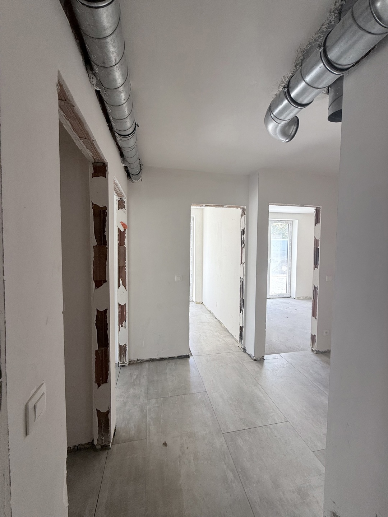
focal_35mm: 14
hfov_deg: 85.7
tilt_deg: -2.4
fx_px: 209
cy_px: 258
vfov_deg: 102.1
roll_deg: -1.1
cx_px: 194
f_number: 2.2
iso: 64
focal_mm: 2.22
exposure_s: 1/110
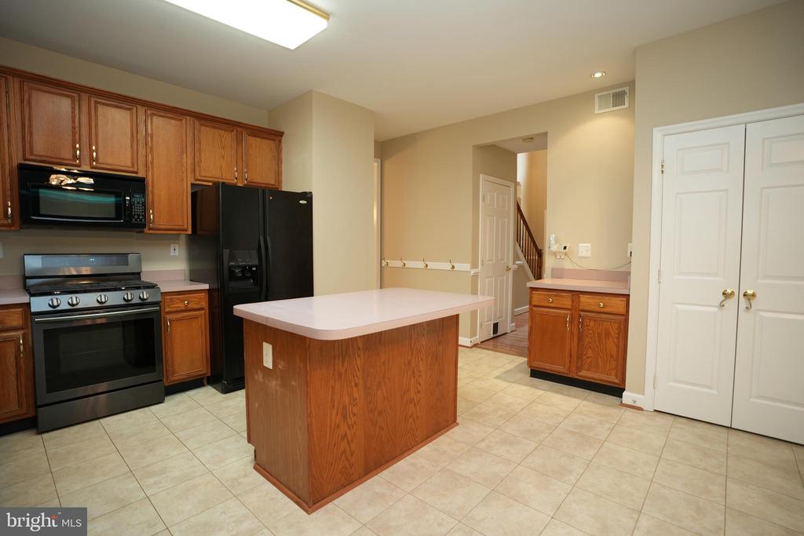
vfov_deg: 70.1
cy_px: 268
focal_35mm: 17
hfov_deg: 92.9
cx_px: 402
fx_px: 382
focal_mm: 17.1
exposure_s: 1/60
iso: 640
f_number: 2.8
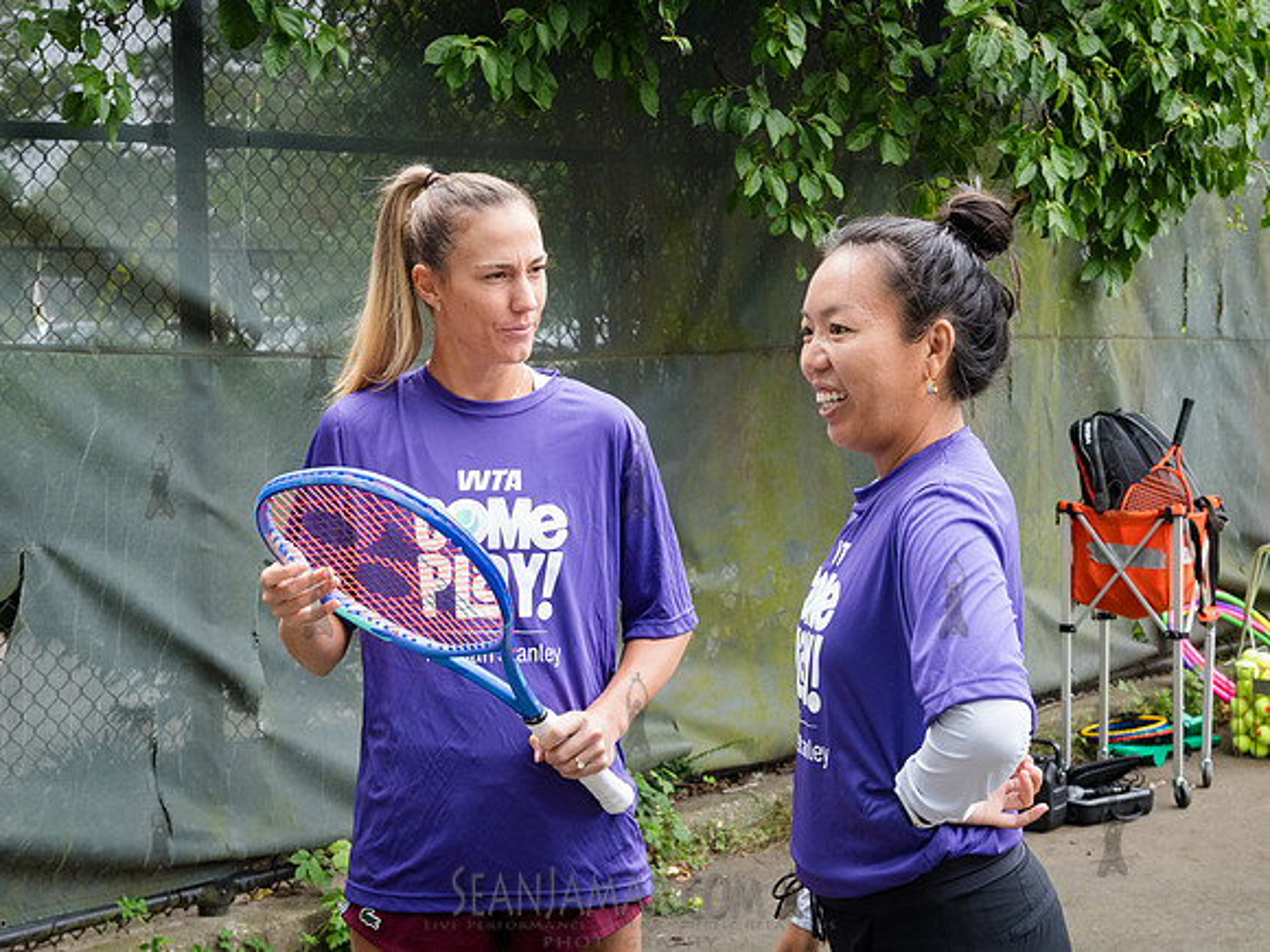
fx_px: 2161
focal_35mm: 59
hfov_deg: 32.8
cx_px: 631
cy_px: 445
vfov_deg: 24.9
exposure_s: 1/250
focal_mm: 45
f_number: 6.3
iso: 1600
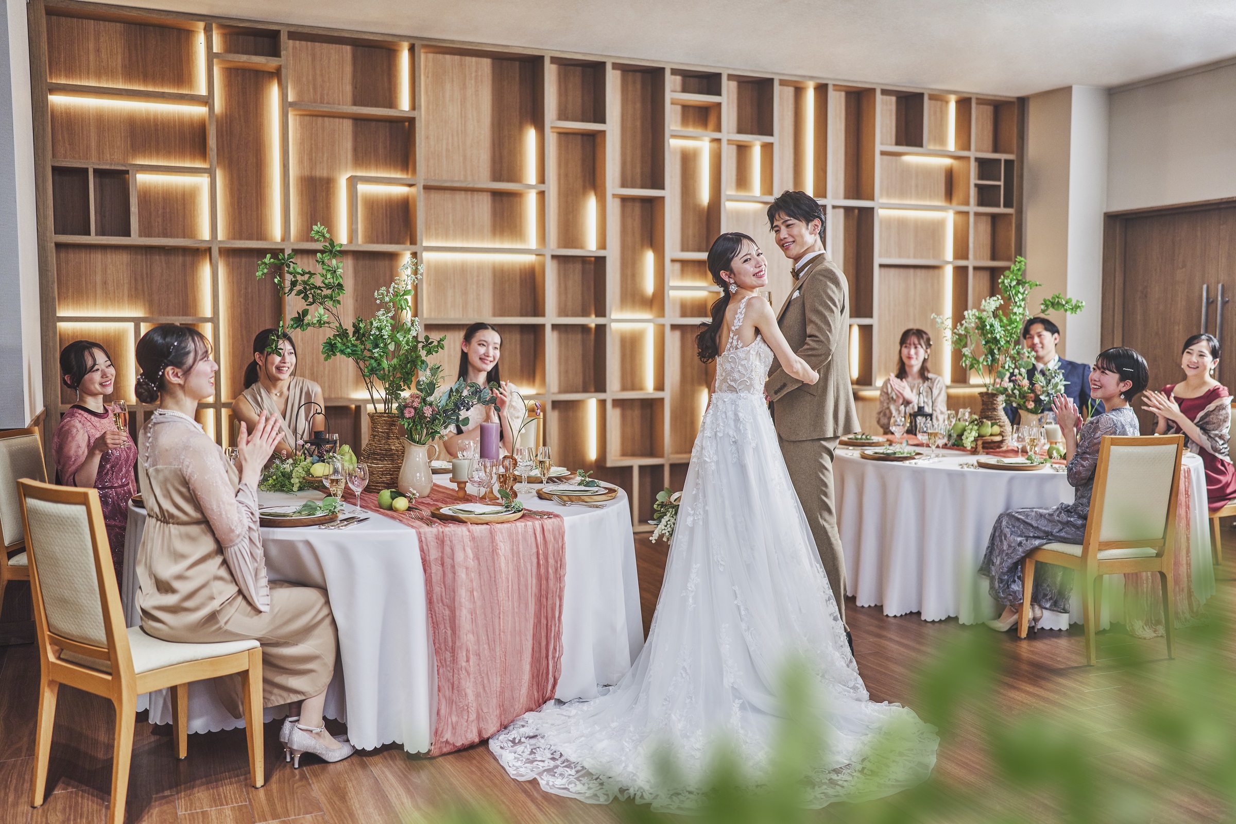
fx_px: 1202
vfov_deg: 37.9
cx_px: 618
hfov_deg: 54.4
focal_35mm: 35
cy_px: 412
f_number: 1.4
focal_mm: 35
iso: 400
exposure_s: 1/100
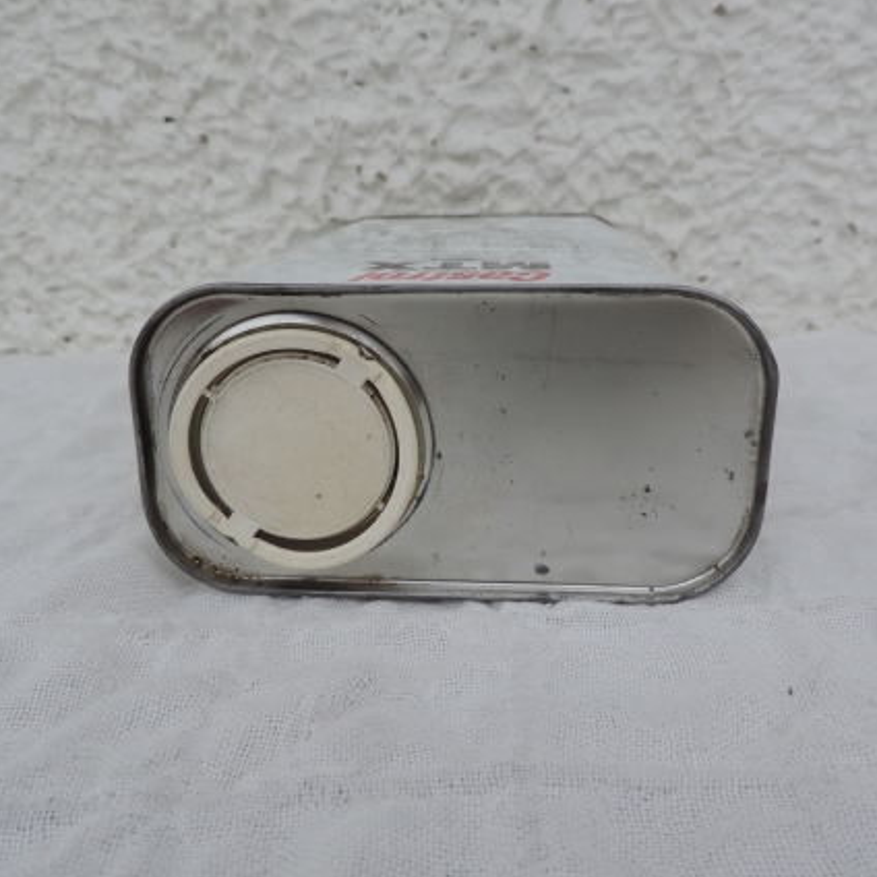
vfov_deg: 54.0
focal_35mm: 30
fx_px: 860
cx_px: 438
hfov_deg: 54.0
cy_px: 432
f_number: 3
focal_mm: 4.3
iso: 80
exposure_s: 1/500
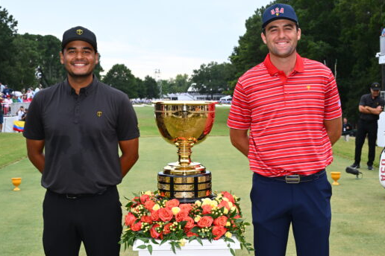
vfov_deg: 22.3
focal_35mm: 61
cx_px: 169
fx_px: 652
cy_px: 132
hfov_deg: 32.8
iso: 400
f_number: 8
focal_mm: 42
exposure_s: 1/250
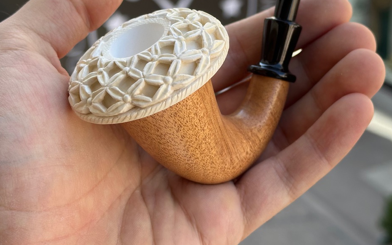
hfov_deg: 29.3
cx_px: 225
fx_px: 748
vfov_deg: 18.4
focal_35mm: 70
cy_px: 44
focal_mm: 6.86
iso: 64
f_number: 1.78
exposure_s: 1/473
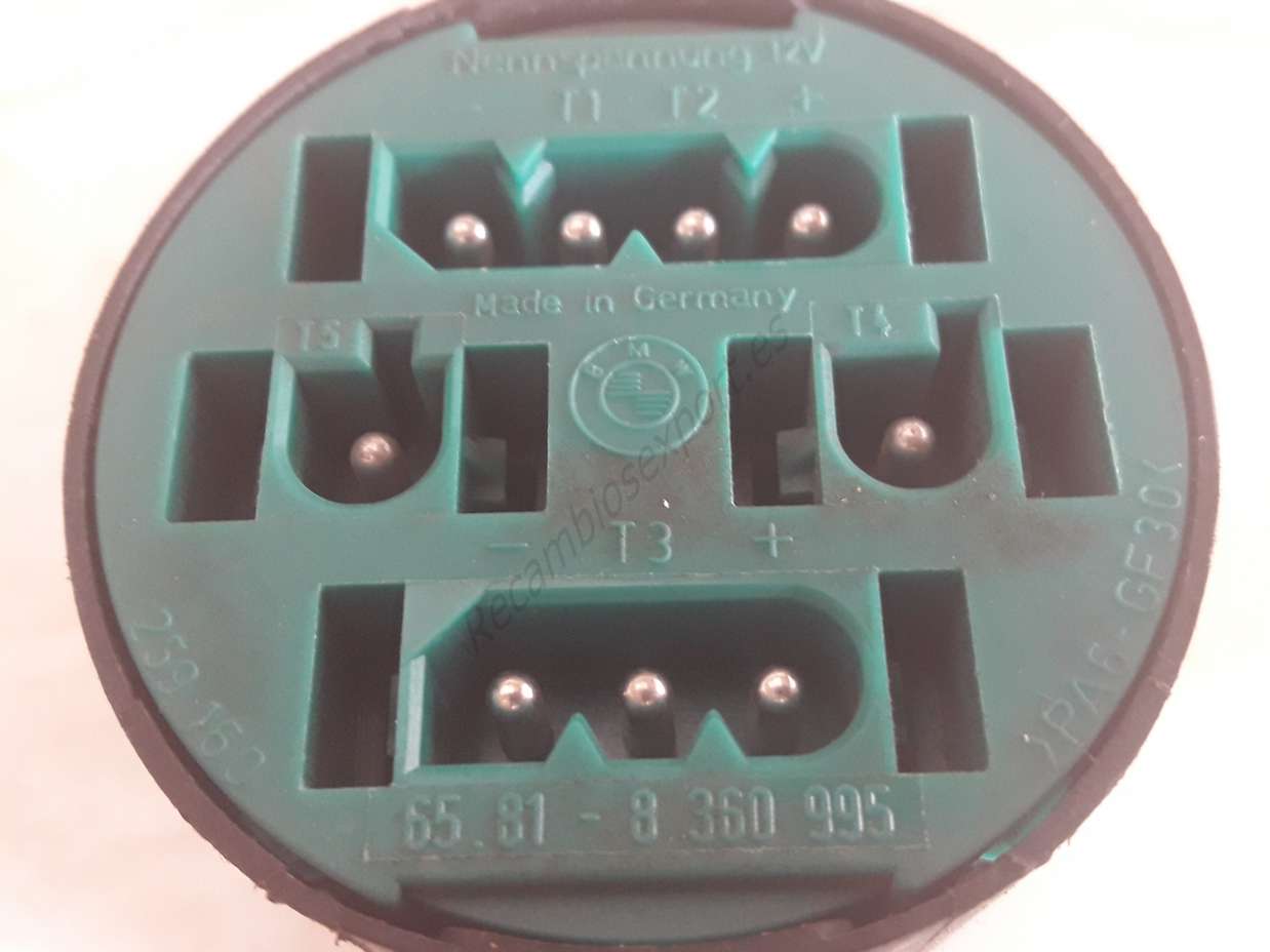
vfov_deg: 49.7
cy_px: 476
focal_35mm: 28
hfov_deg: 63.5
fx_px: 1027
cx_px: 635
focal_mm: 3.7
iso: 160
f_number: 1.9
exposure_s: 1/17
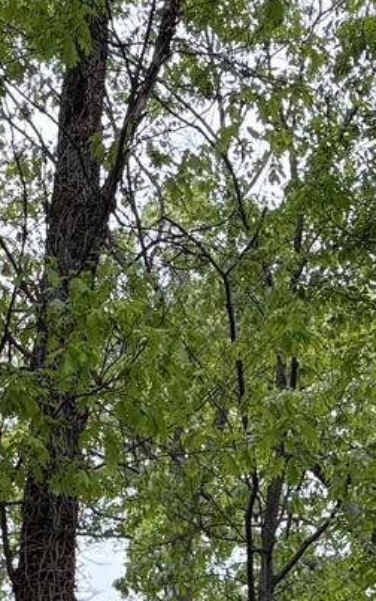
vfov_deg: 13.8
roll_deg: -2.4
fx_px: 2295
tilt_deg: +24.3
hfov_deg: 9.3
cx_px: 58
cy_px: 971
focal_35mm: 140
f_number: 1.6
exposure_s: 1/503
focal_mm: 5.96
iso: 64
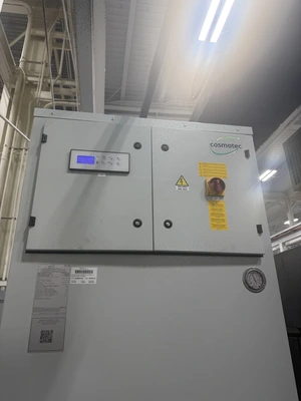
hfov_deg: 56.8
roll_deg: +1.8
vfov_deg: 71.6
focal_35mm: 24
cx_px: 150
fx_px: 278
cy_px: 200
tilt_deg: +22.7
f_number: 1.78
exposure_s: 1/121
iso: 64
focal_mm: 6.76
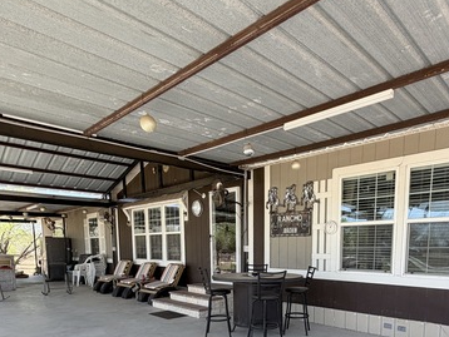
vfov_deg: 50.3
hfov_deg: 68.7
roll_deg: -0.2
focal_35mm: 25
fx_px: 324
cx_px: 267
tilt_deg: -5.0
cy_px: 287
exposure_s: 1/318
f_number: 2.2
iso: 50
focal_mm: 2.22
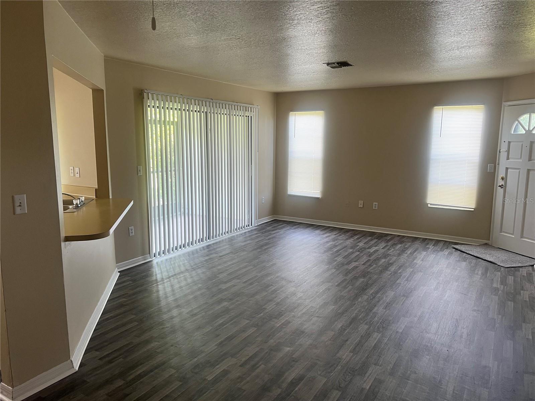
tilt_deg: -9.4
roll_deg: -0.2
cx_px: 268
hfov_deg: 67.3
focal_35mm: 26
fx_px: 402
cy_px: 200
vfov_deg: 53.1
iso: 125
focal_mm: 5.7
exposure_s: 1/77
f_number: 1.5
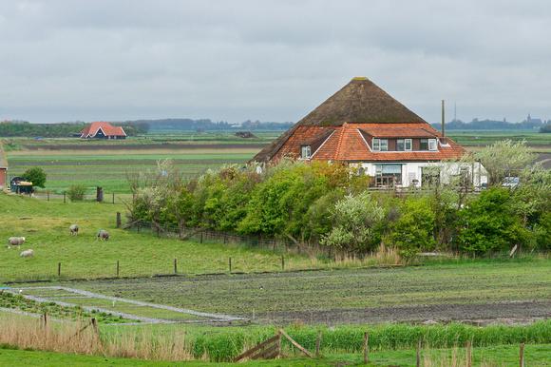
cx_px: 276
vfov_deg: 9.1
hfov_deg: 13.7
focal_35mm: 150
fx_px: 2294
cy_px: 184
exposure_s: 1/30
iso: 400
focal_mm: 100
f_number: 18
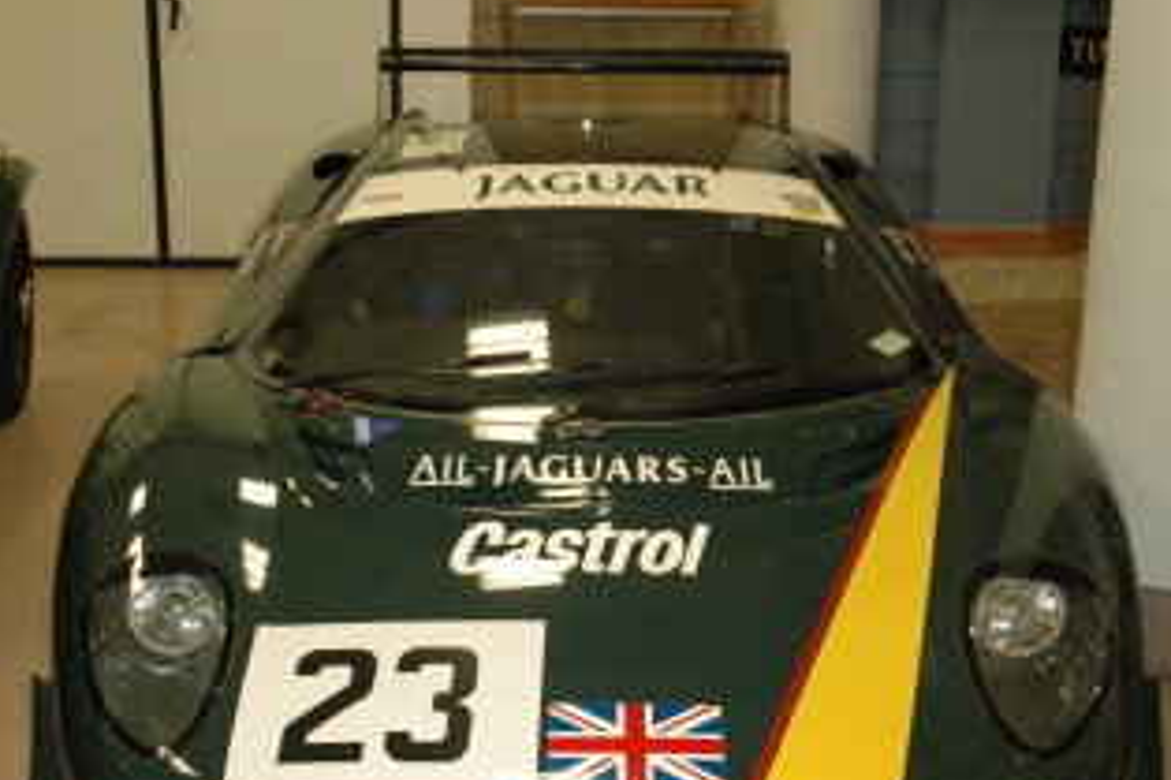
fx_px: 1788
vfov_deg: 24.6
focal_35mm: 55
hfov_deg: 36.3
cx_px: 580
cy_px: 418
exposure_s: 1/60
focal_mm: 24
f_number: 4
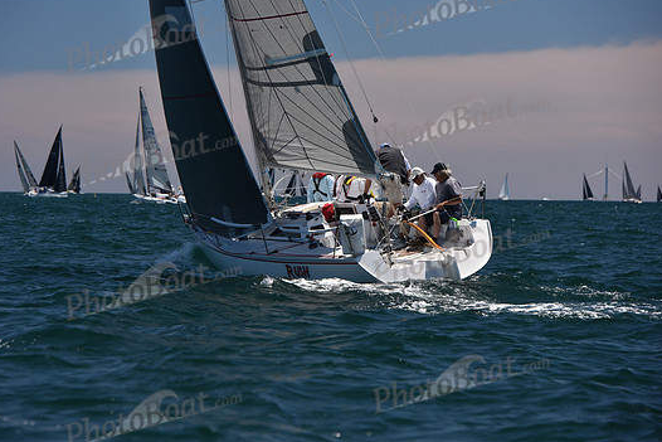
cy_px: 205
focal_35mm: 160
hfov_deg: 12.8
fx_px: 2943
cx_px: 308
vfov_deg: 8.6
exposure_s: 1/800
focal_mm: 145
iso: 250
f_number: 6.3
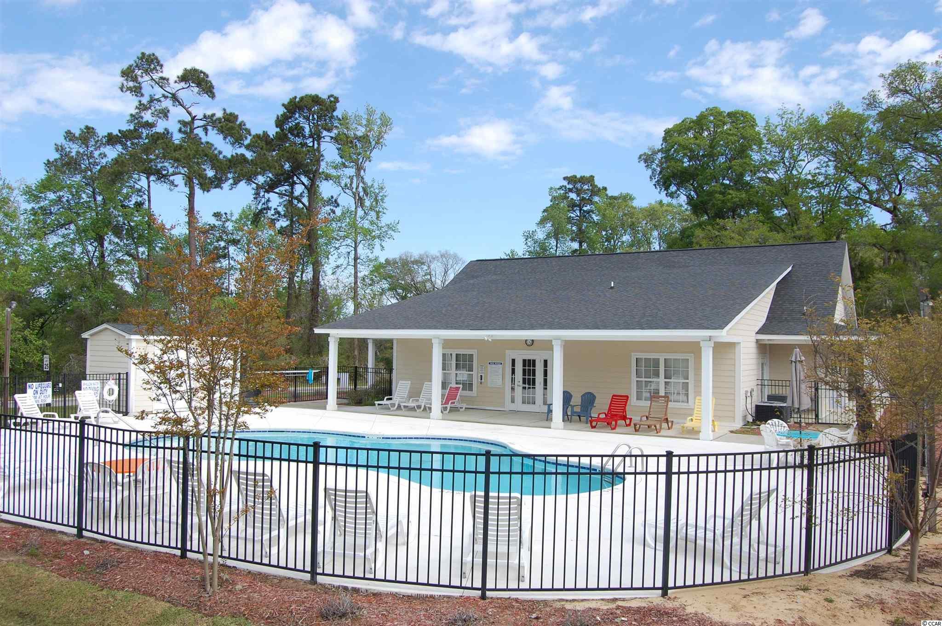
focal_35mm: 27
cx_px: 471
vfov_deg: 47.8
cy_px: 313
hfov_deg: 67.4
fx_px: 706
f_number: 9
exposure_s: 1/320
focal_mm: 18
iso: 200
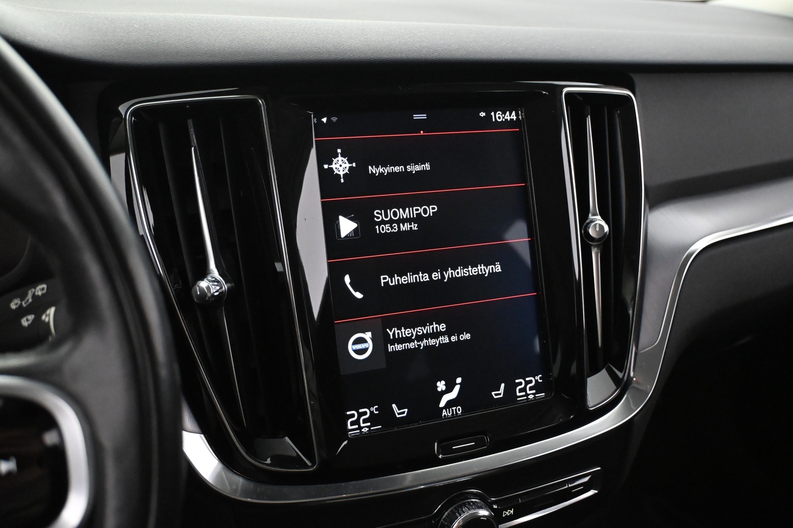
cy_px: 264
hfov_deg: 52.2
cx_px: 396
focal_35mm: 37
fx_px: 809
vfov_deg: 36.2
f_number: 4.2
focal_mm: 24.5
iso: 5600
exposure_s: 1/60
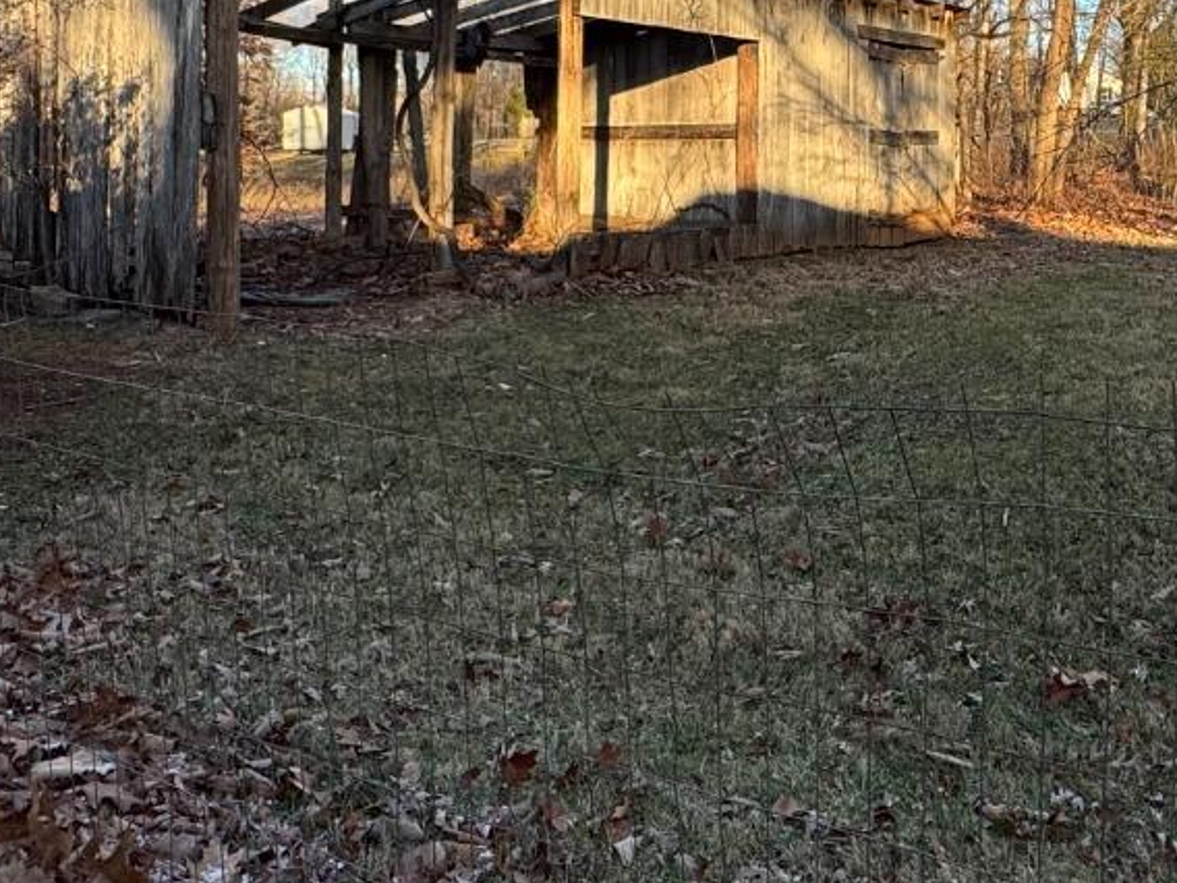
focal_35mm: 37
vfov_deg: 37.4
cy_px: 183
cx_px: 796
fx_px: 1258
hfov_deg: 49.2
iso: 40
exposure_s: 1/368
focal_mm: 2.22
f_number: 2.2
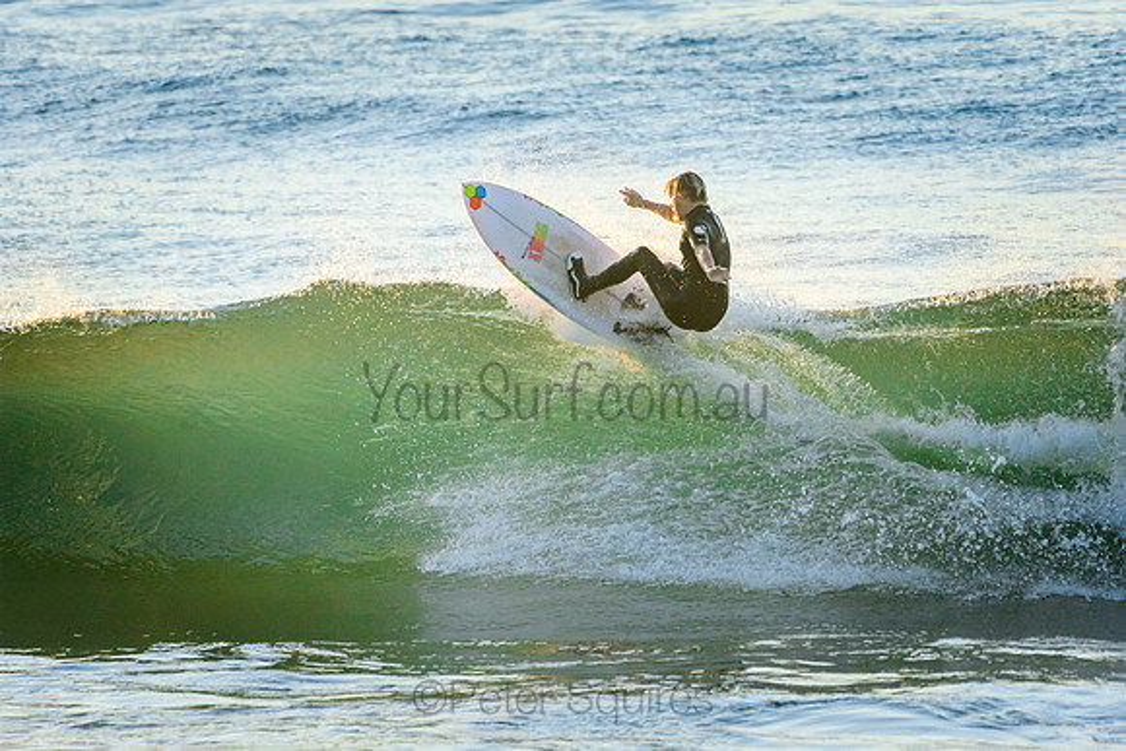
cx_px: 563
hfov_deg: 2.7
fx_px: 23466
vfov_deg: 1.8
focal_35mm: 750
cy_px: 376
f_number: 5.6
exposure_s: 1/1250
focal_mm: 500
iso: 640
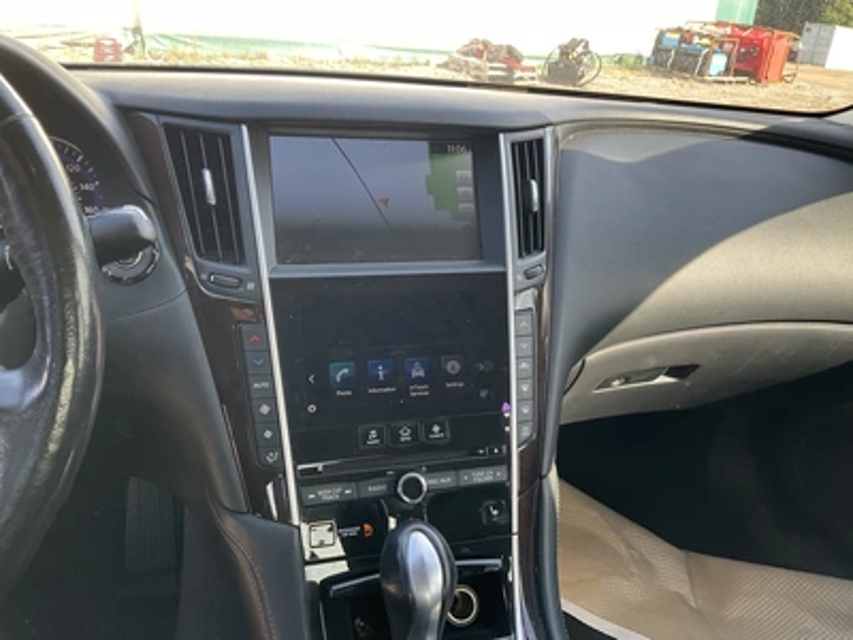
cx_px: 426
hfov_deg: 61.7
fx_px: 715
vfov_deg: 48.2
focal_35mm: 29
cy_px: 320
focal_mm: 3
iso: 25
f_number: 1.8
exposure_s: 1/122
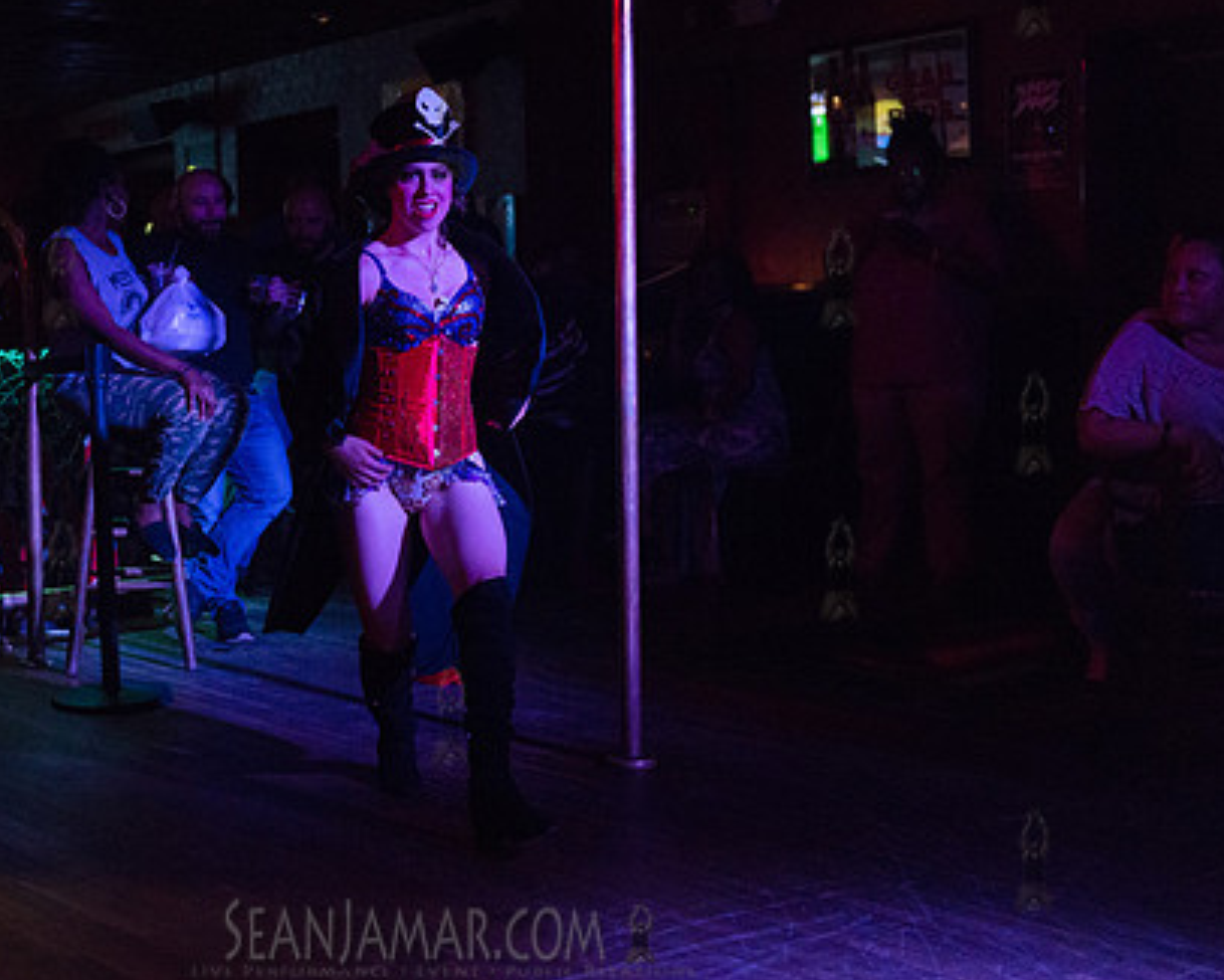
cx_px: 449
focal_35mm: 51
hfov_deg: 36.4
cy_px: 421
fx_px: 1848
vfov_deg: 29.7
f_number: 2.8
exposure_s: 1/320
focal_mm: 38
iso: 5000
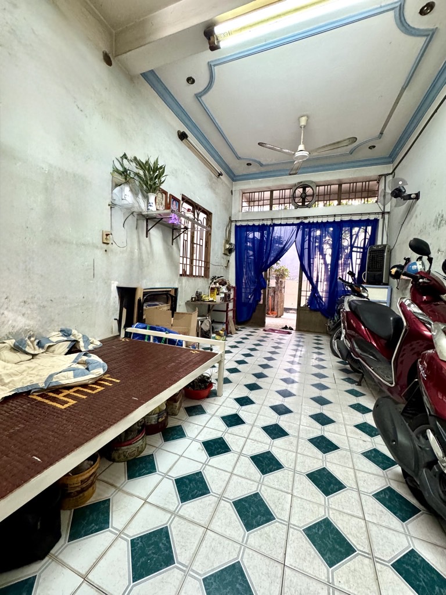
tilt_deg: -3.8
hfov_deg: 85.7
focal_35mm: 14
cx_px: 223
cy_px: 298
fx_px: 241
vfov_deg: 102.1
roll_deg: -2.4
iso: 400
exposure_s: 1/50
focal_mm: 2.22
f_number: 2.2
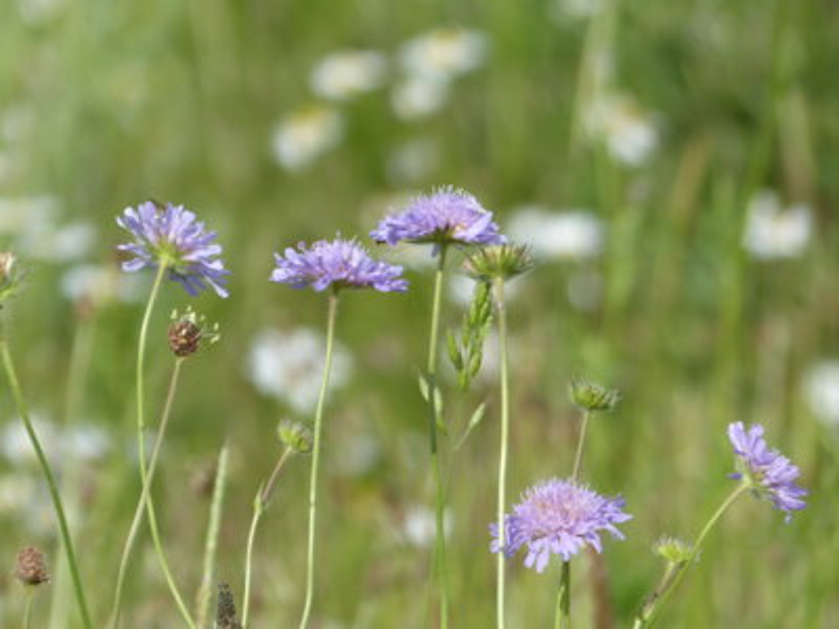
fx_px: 13403
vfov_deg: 2.7
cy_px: 314
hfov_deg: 3.6
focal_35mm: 553
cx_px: 420
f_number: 4
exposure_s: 1/1000
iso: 100
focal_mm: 99.5
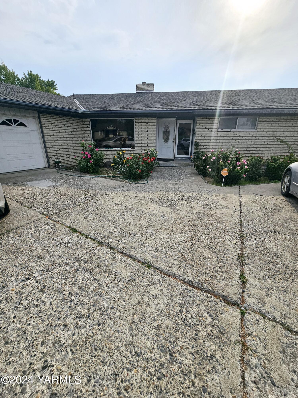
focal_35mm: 13
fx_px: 149
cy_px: 199
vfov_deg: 106.2
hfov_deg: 89.9
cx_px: 149
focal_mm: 2.2
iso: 50
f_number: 2.2
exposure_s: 1/5000
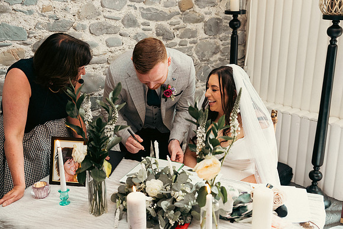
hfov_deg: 49.5
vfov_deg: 34.2
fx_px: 372
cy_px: 114
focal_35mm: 39
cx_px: 172
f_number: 3.5
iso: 1250
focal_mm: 39
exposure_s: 1/160
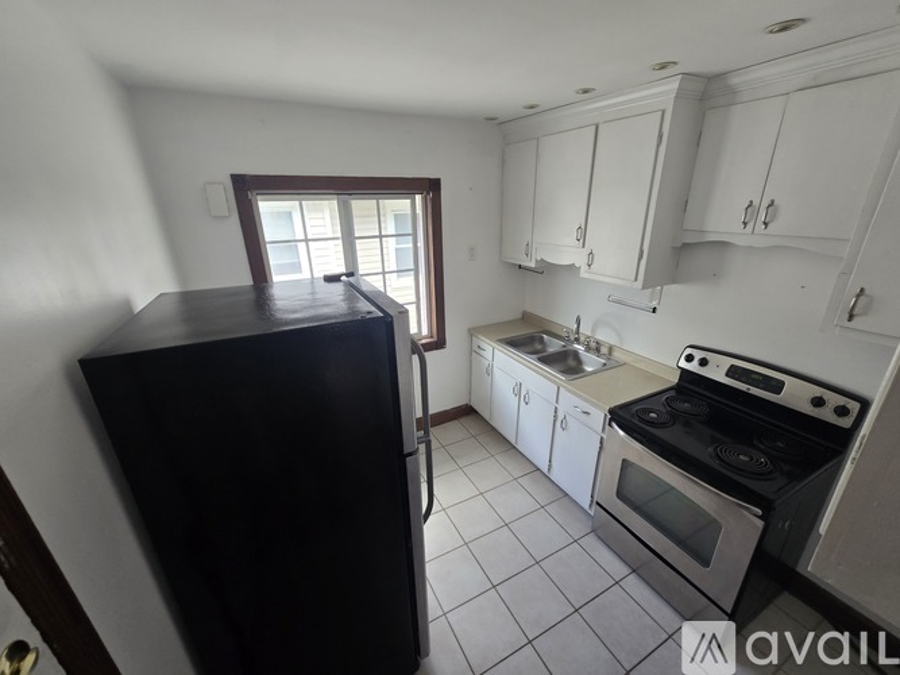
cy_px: 338
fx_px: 338
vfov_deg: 89.9
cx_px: 450
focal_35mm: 13
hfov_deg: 106.2
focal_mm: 2.2
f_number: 2.2
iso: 160
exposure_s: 1/60
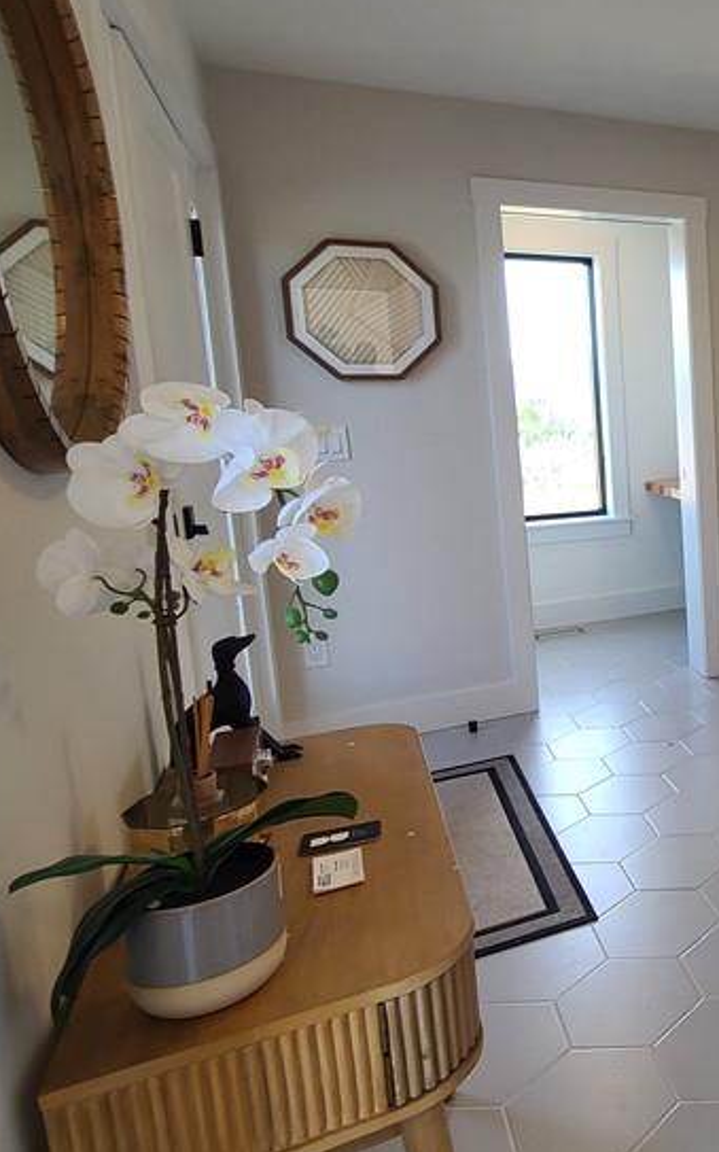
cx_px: 863
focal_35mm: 26
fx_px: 816
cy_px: 518
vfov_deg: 70.2
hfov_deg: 36.6
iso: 64
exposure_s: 1/60
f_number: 2.2
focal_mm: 2.2
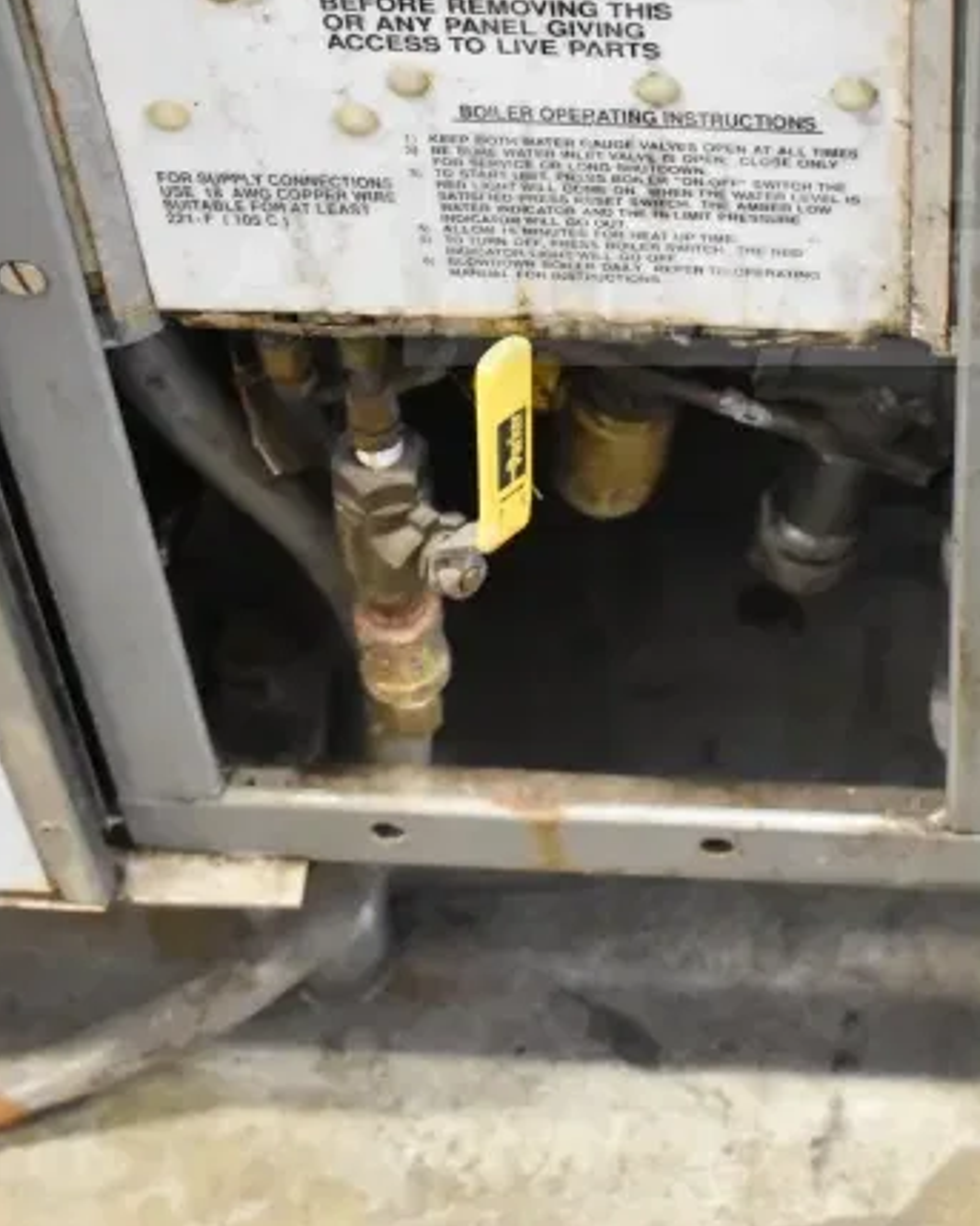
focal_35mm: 84
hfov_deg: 18.2
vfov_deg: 22.2
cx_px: 723
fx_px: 3047
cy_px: 139
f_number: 4.2
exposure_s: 1/50
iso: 6400
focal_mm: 28
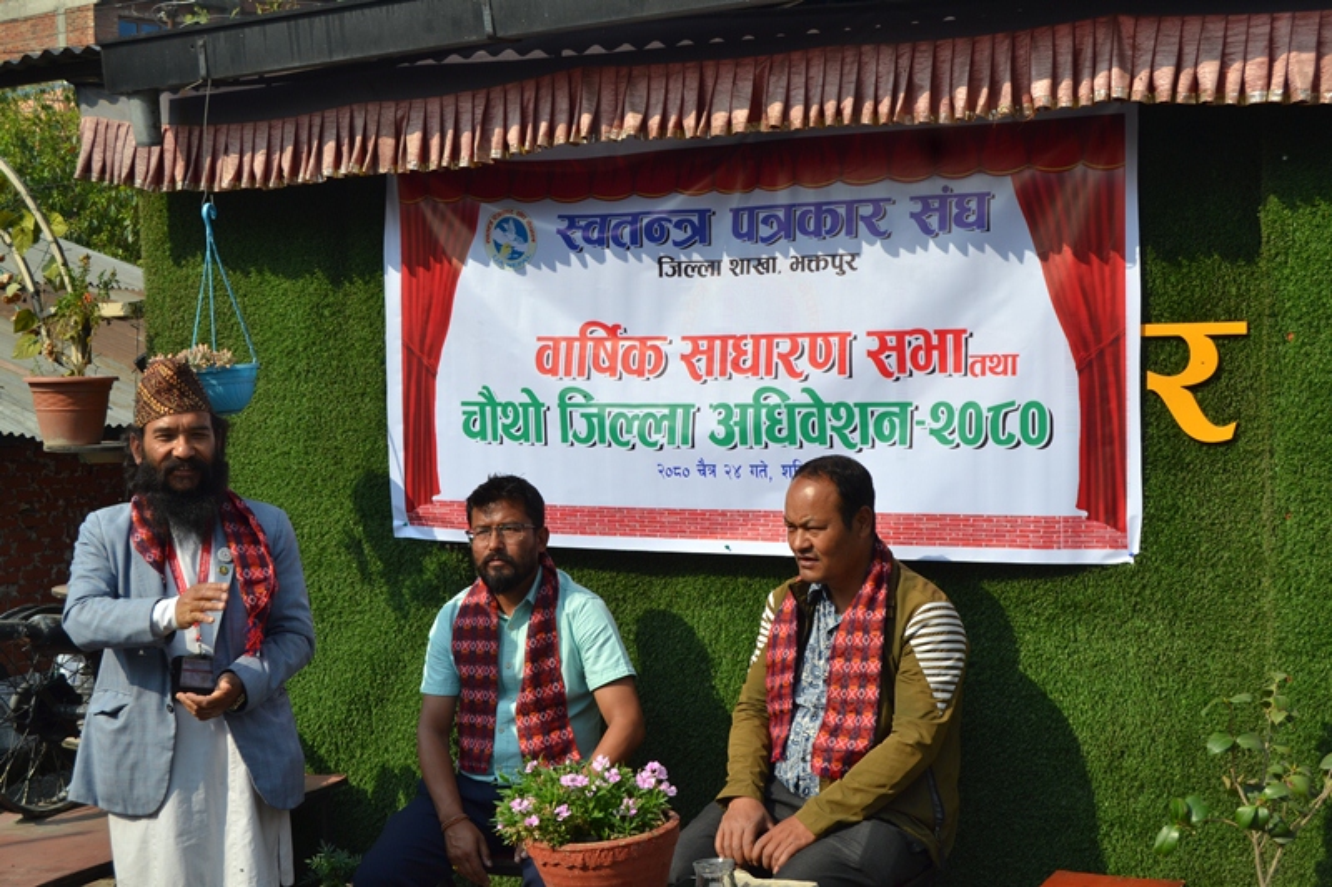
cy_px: 444
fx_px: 2108
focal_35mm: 57
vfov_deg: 23.8
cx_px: 666
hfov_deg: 35.1
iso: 100
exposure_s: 1/250
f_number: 8
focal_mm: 38
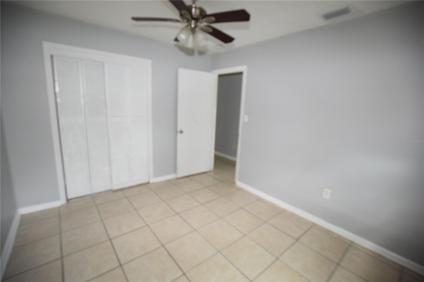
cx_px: 212
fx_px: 177
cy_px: 141
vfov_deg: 77.3
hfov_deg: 100.4
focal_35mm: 15
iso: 1250
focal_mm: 10
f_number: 3.5
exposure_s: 1/60
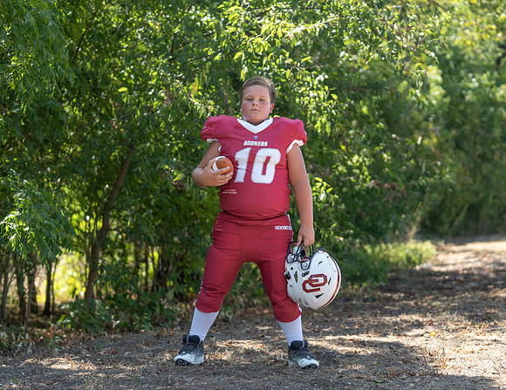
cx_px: 260
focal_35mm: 83
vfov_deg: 18.1
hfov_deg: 23.4
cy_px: 201
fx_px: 1223
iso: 80
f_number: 2.8
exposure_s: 1/320
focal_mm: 73
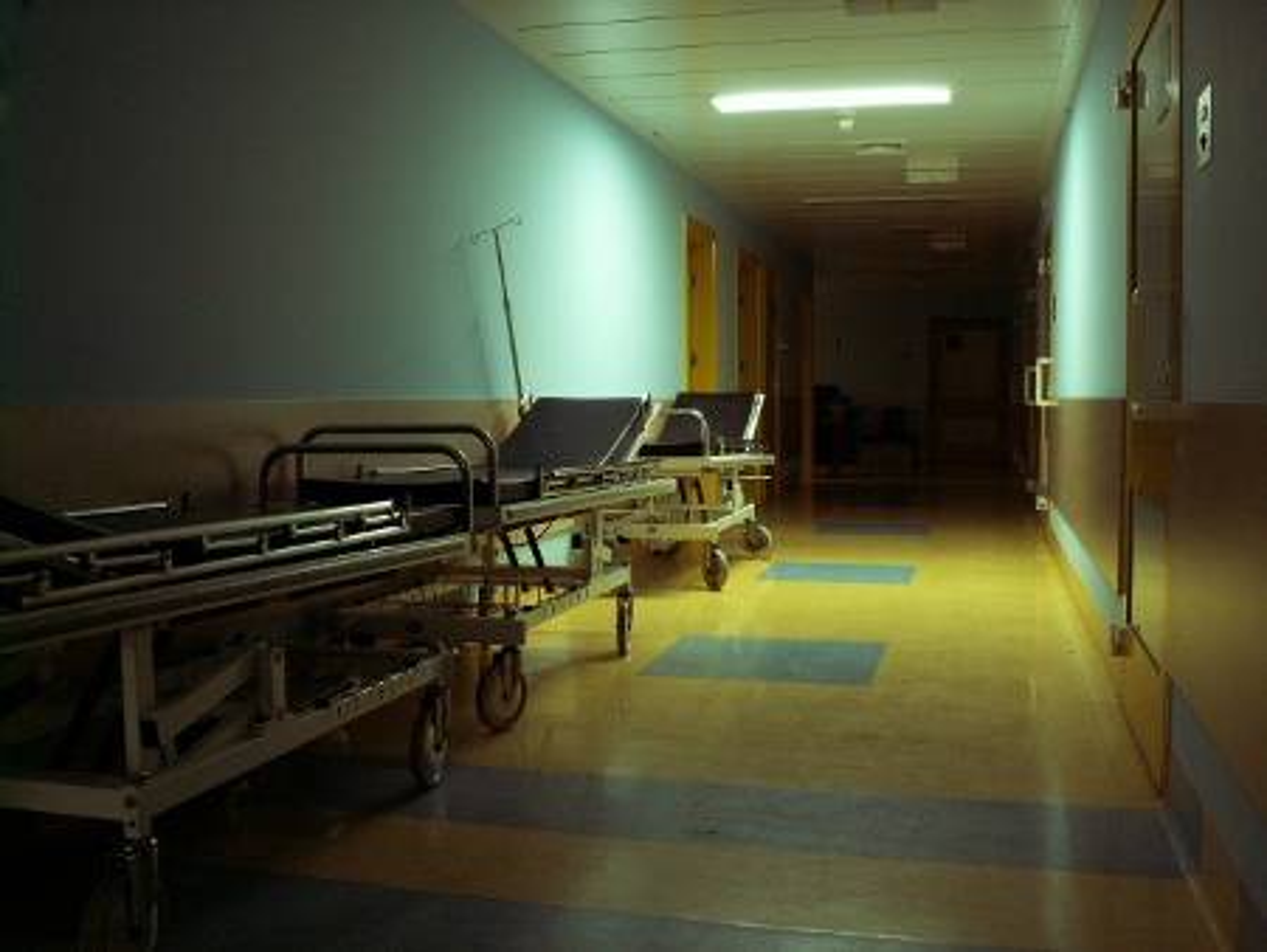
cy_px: 476
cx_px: 634
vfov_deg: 40.7
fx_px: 1282
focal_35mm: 35
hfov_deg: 52.6
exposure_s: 1/2.5
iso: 100
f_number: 2.8
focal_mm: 5.86
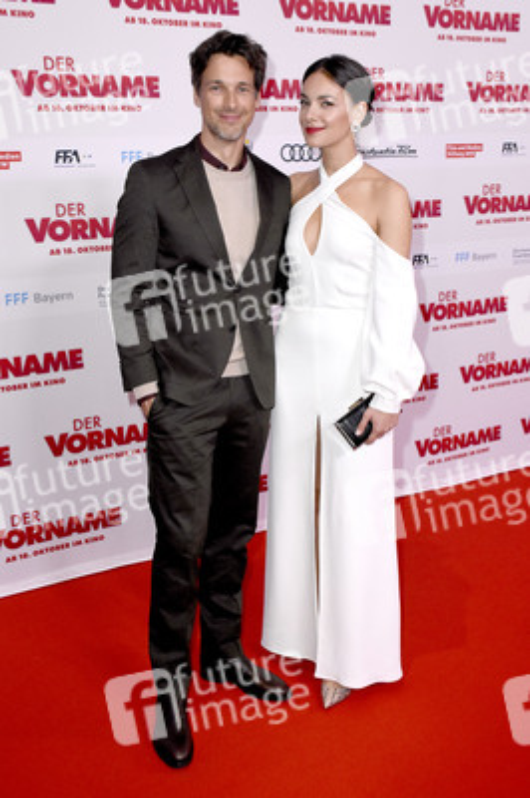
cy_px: 399
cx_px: 265
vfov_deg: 49.6
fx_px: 863
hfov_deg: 34.2
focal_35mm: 39
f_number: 6.3
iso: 3200
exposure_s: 1/160
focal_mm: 26
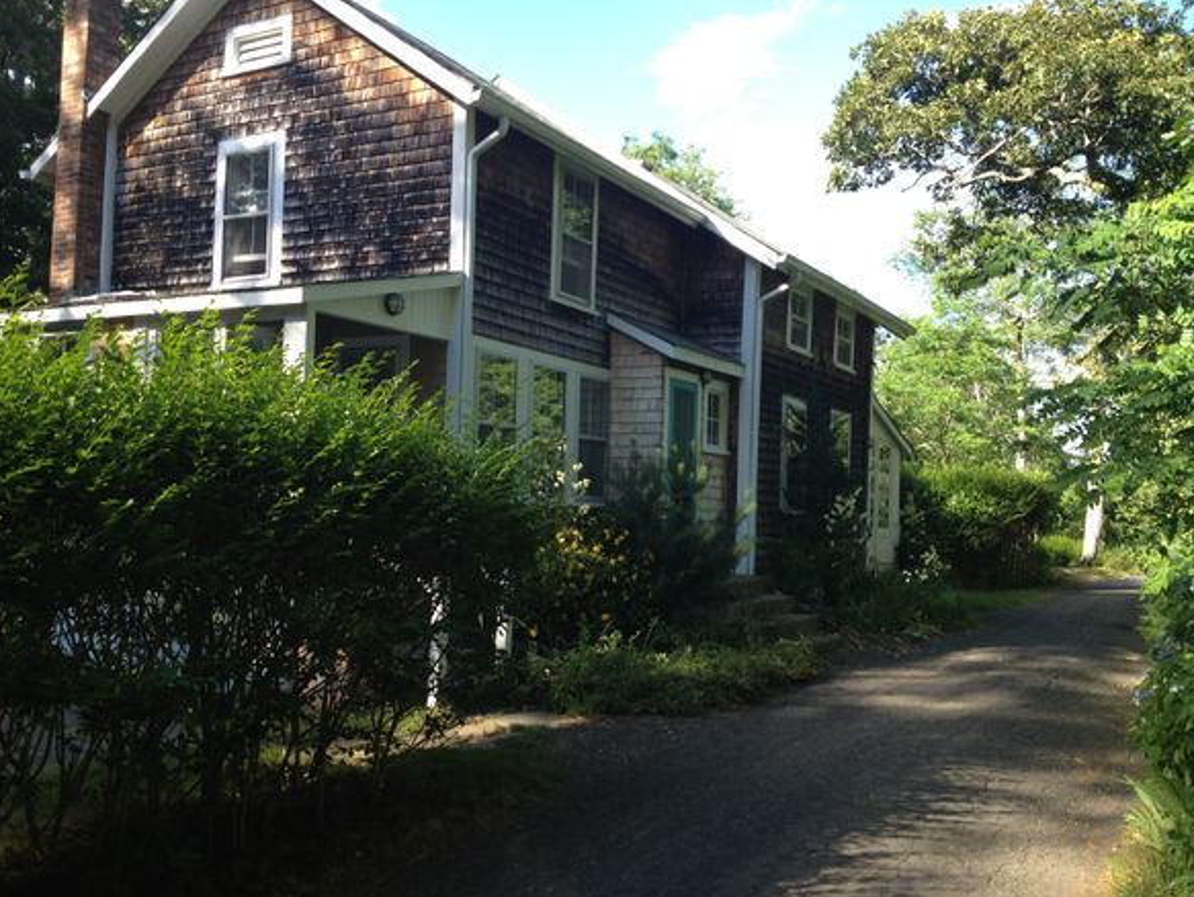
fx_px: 1243
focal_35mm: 36
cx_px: 594
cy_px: 440
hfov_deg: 51.3
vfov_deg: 39.7
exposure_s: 1/321
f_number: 2.4
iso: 64
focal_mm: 4.28
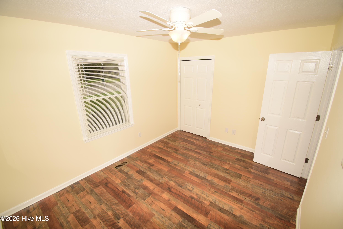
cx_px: 172
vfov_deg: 77.3
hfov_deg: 100.4
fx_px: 143
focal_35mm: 15
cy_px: 114
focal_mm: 10
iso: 100
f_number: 5.6
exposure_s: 1/160
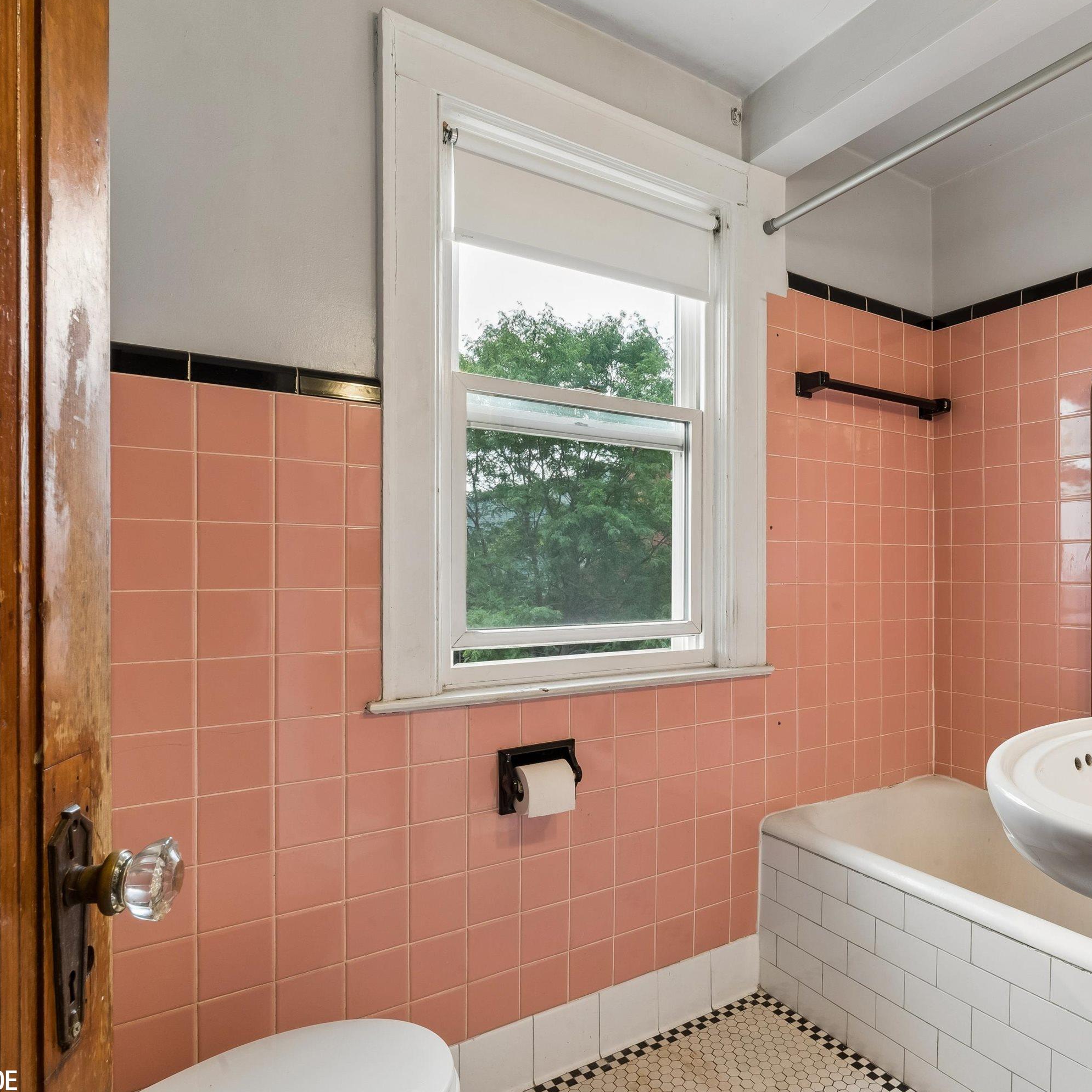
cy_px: 548
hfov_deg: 70.6
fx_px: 749
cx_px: 702
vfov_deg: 72.1
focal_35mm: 21
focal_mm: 16
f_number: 16
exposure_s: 1/6
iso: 400
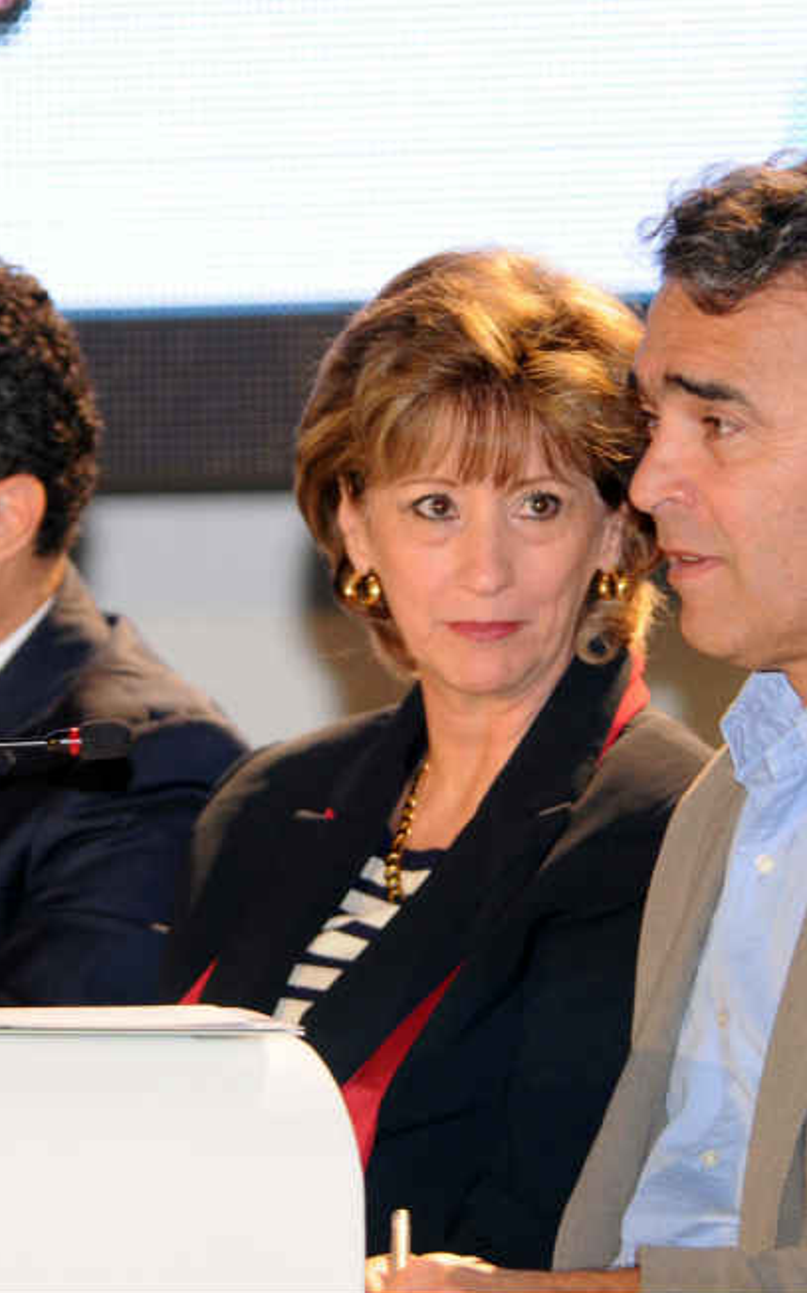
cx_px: 357
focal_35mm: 381
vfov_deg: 5.5
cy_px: 647
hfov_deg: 3.4
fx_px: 13411
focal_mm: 165
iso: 400
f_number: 3.5
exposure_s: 1/100
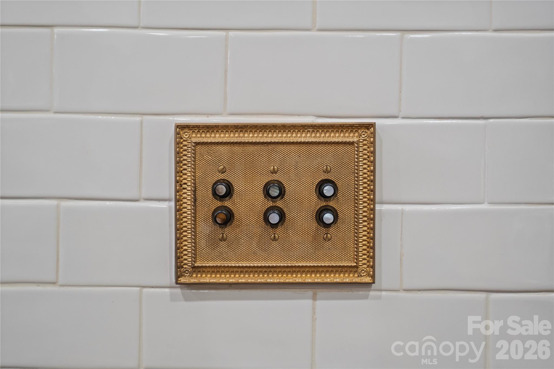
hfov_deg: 53.1
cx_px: 277
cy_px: 184
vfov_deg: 36.9
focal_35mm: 36
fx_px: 554
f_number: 4
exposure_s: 1/5
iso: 500
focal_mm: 24
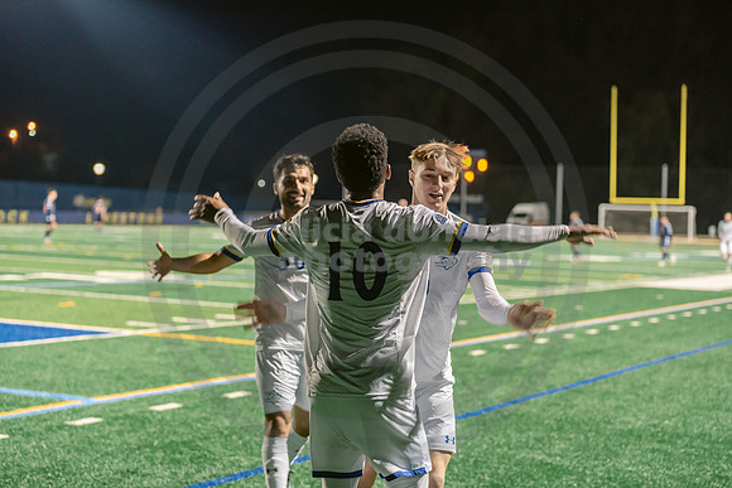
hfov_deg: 28.8
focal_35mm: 70
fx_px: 1424
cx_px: 366
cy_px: 244
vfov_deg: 19.5
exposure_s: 1/250
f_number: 3.2
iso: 2500
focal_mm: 70
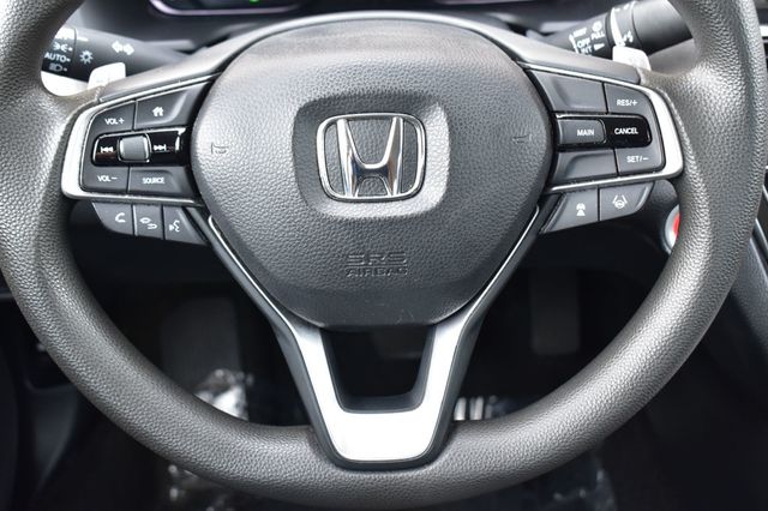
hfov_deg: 38.9
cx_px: 384
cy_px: 256
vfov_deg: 26.5
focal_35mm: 51
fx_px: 1087
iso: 450
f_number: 6.3
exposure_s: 1/15
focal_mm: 34
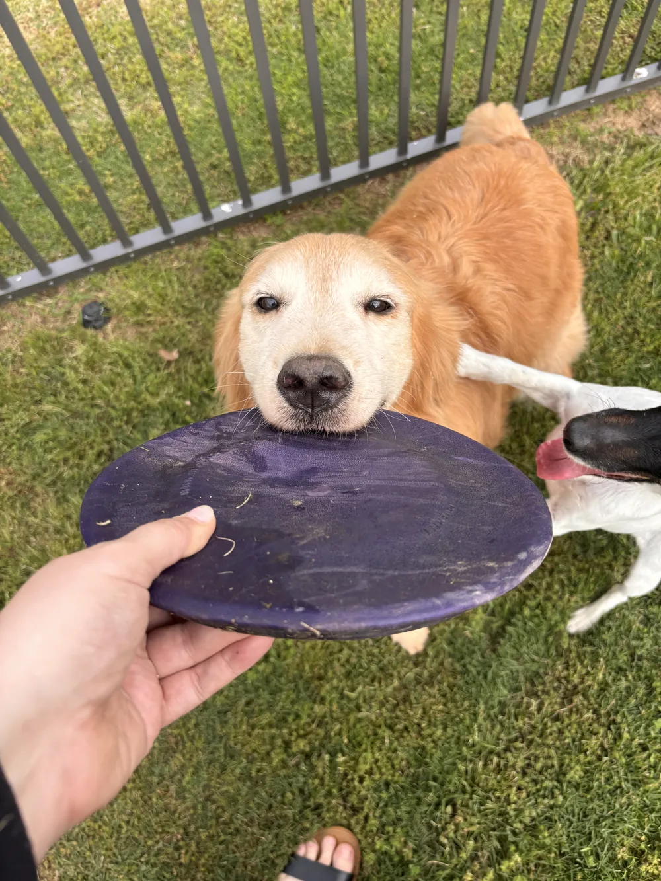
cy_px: 440
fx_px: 662
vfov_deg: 67.3
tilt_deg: -64.2
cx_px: 330
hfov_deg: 53.1
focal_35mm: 26
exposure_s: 1/471
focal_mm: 5.96
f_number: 1.6
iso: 50
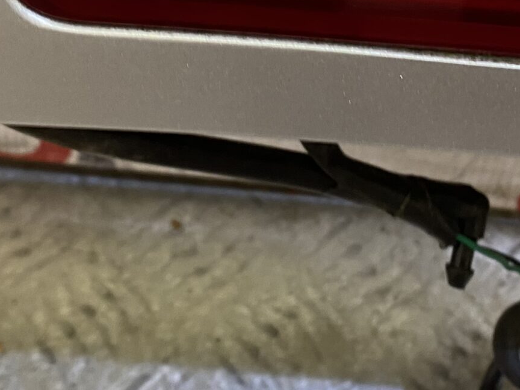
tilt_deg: -55.9
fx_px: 1157
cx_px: 246
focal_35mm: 77
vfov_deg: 18.5
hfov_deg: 25.3
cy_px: -33
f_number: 1.8
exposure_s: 1/50
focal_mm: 4.25
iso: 160
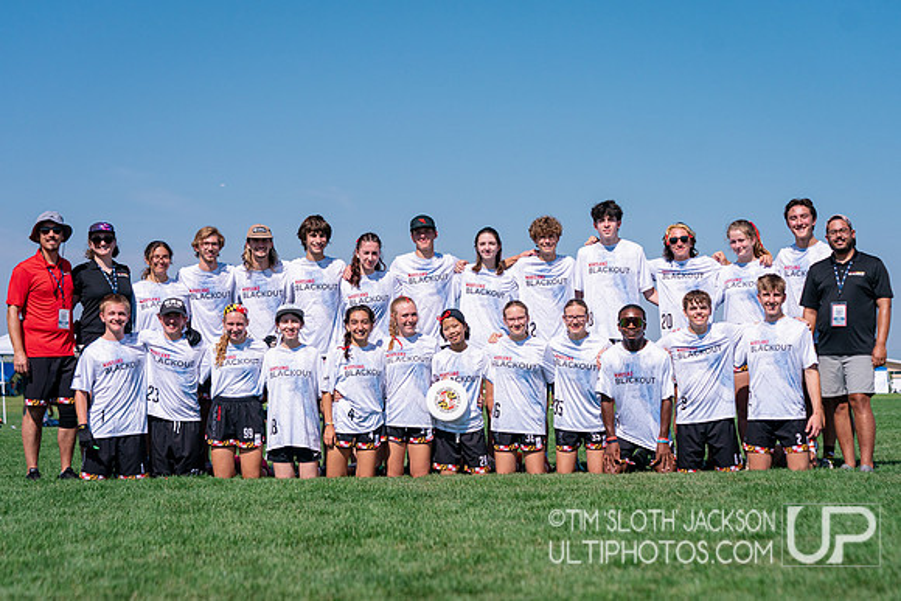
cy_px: 295
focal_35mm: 75
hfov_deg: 27.0
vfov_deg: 18.2
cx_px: 459
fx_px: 1874
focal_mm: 71
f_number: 4
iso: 640
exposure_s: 1/10000
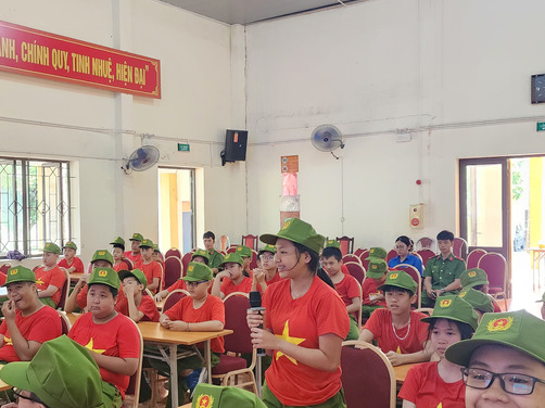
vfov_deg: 32.8
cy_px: 221
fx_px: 692
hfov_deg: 42.2
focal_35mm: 44
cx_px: 165
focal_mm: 6.4
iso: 640
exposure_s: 1/100
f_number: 1.8
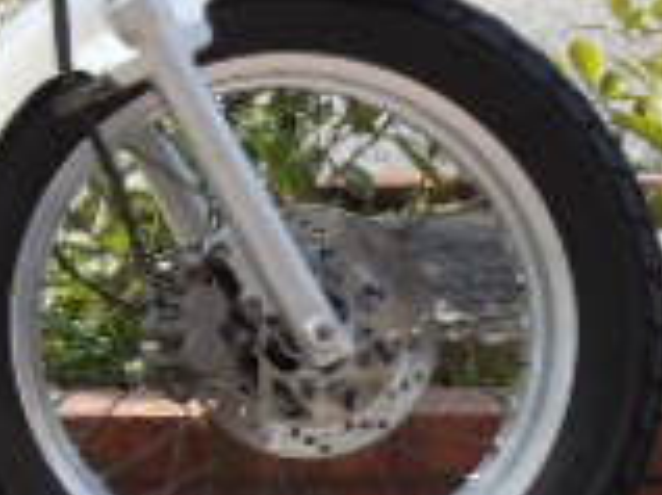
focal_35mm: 113
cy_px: 96
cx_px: -520
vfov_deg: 13.0
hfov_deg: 15.2
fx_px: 2159
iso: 100
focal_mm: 5
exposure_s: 1/200
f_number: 3.7
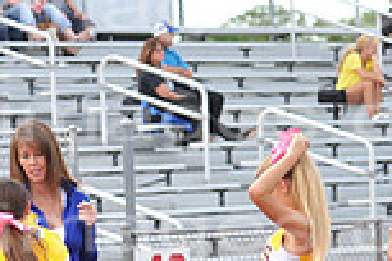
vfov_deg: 4.2
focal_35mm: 327
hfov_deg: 6.3
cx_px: -36
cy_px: 402
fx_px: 3560
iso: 800
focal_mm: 86
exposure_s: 1/800
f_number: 3.2
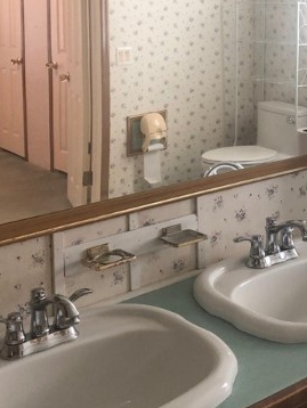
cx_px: 196
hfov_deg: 24.4
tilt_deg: -5.7
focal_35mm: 60
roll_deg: -0.5
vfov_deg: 31.4
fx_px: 709
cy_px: 83
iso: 40
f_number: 1.8
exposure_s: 1/30
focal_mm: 4
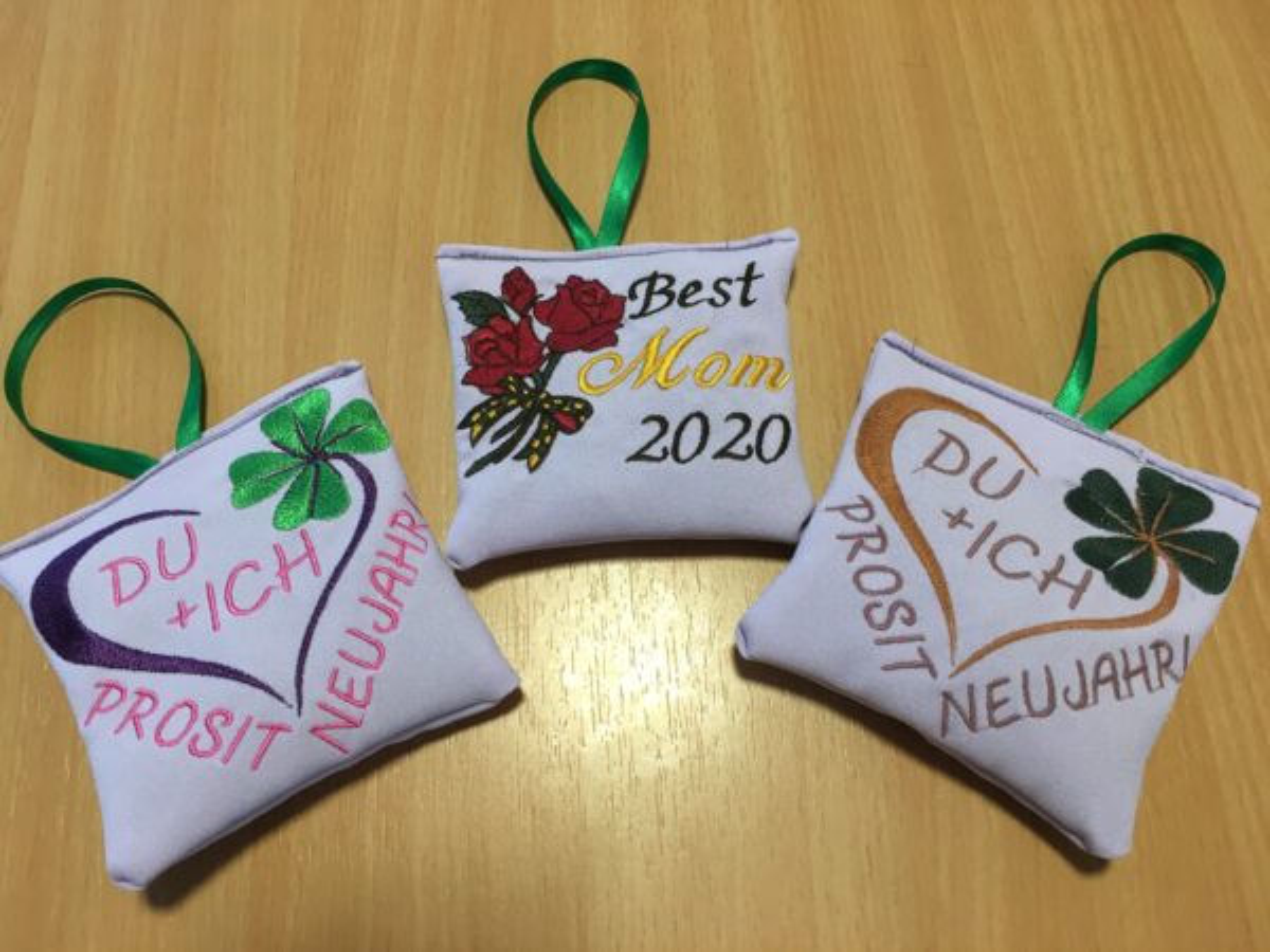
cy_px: 476
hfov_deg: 61.7
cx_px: 635
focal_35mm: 29
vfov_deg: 48.2
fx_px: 1064
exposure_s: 1/33
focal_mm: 4.15
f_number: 2.2
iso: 80
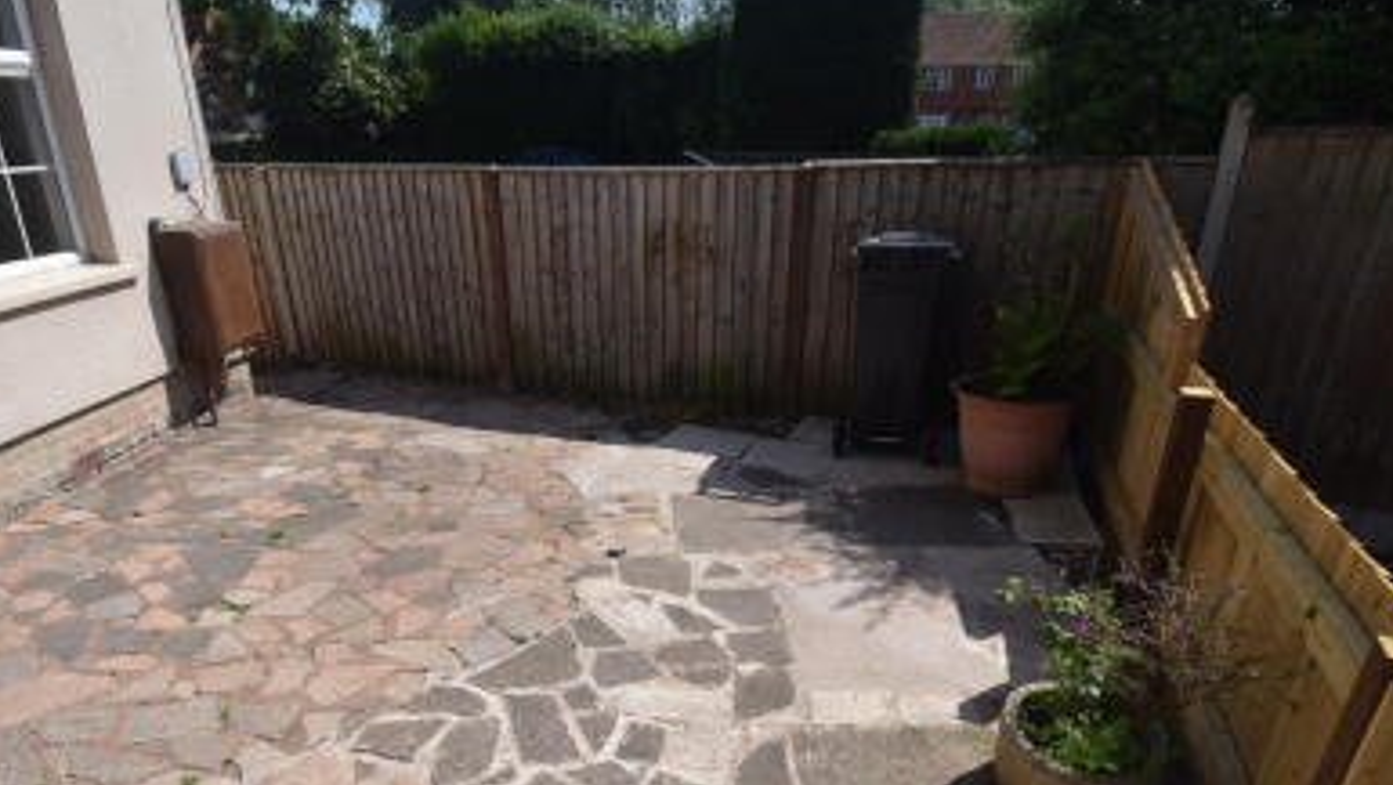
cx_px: 619
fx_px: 825
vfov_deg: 49.5
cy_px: 555
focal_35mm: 22
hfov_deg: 80.1
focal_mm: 11.5
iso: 200
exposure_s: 1/400
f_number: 10
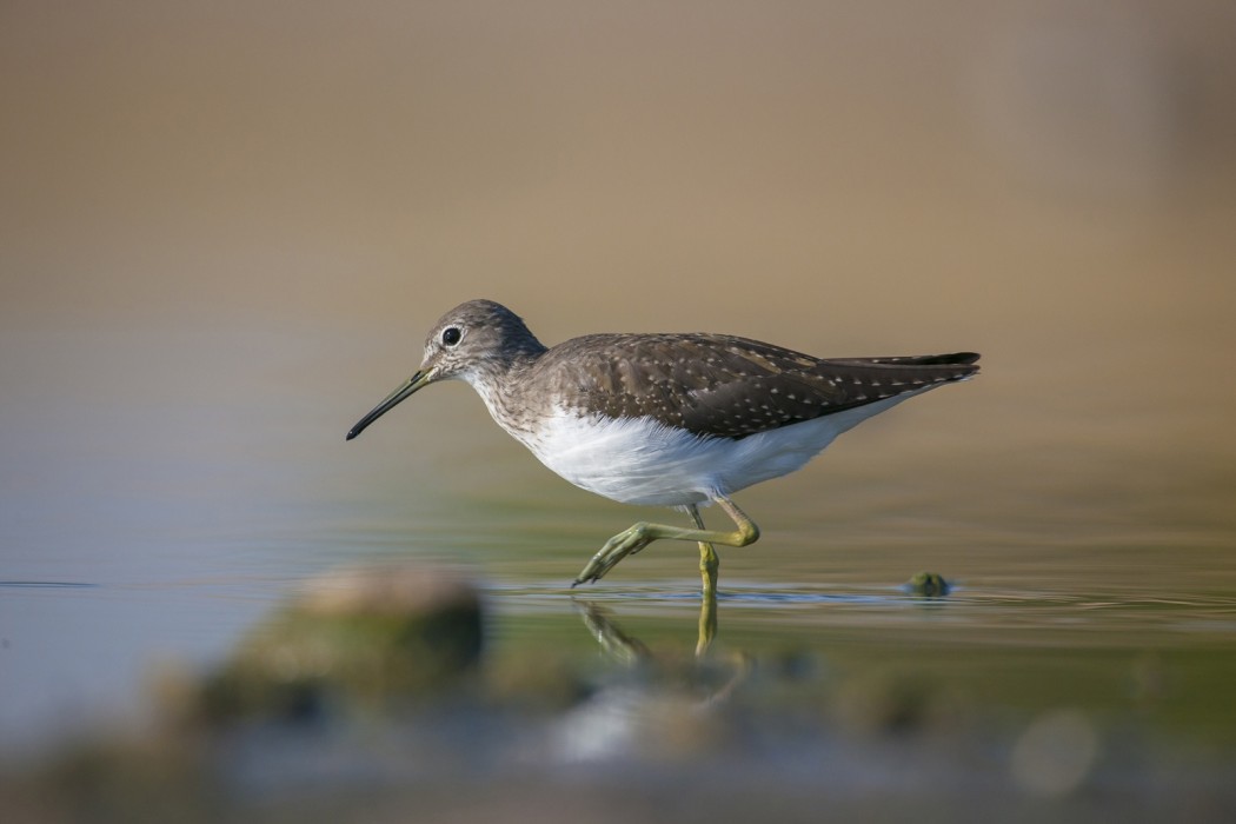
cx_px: 618
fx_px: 27465
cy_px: 412
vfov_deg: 1.7
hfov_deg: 2.6
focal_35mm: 800
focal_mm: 800
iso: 400
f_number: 8
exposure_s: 1/800
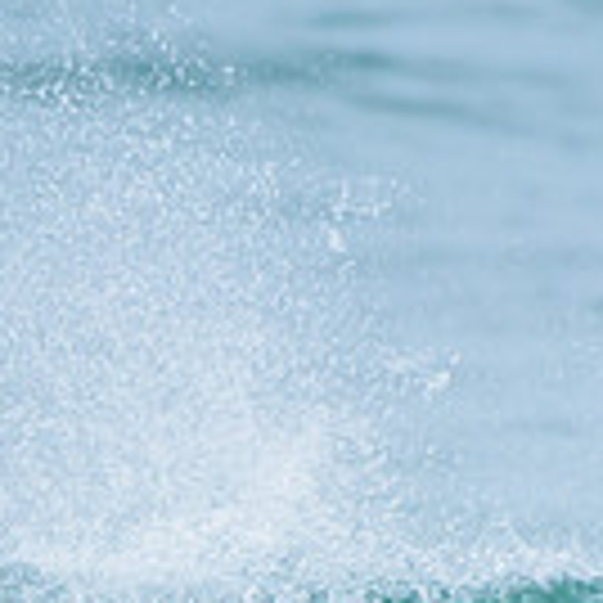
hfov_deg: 0.8
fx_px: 45683
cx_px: -625
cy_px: 565
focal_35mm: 2318
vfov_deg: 0.8
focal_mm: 500
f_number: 5.6
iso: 800
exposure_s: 1/2000
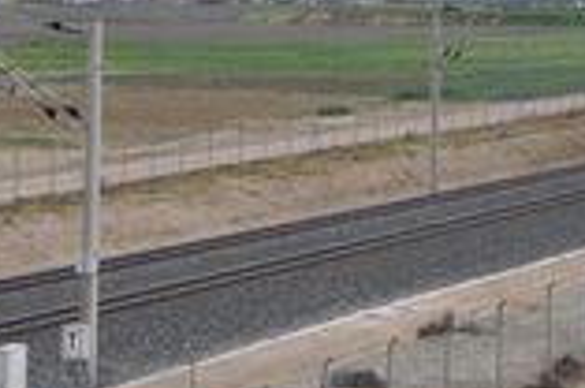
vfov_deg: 7.6
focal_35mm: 179
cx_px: 443
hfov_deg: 11.5
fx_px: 2903
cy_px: 218
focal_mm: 13.76
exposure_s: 1/80
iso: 64
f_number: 3.8
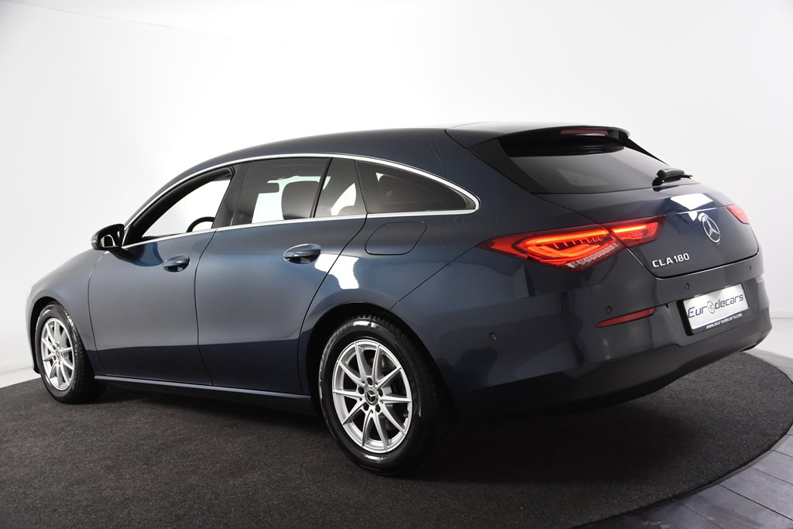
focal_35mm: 39
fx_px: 859
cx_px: 396
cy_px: 264
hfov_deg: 49.5
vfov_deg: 34.2
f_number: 4.5
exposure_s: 1/80
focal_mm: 26
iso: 1600
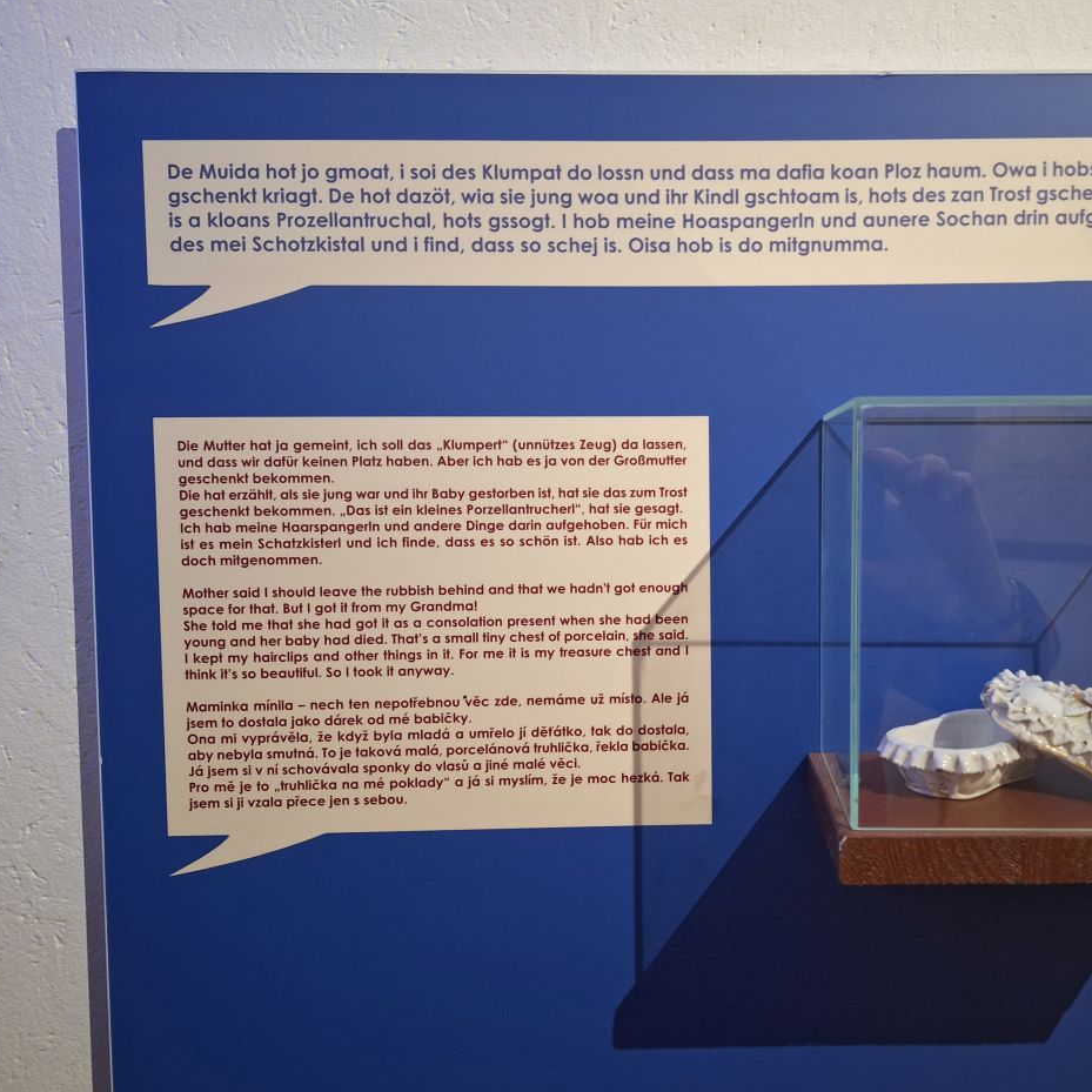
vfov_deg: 57.3
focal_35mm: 28
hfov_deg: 56.2
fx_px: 999
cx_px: 717
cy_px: 557
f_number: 1.8
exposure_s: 1/25
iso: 320
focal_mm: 5.54
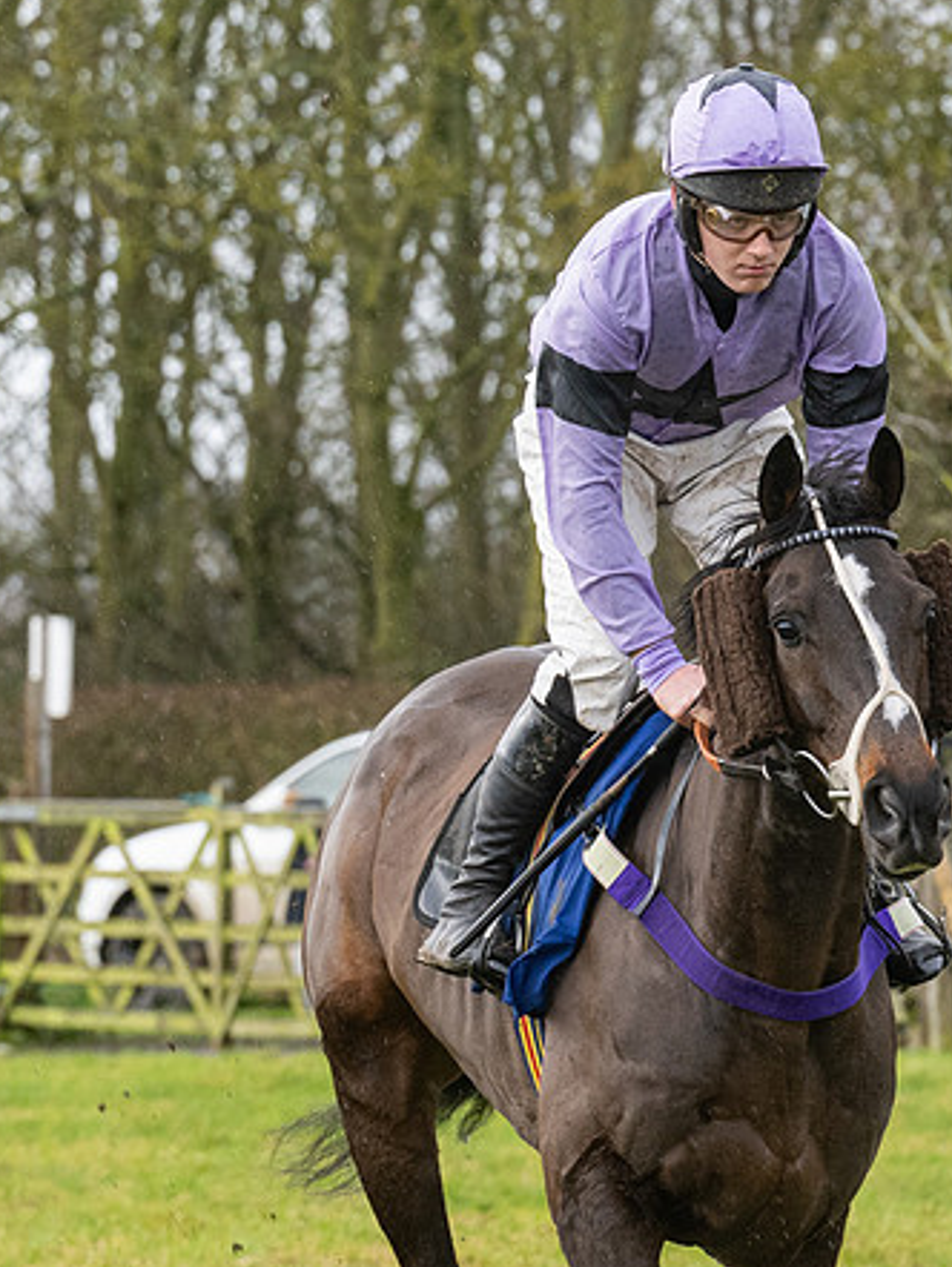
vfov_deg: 5.0
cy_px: 706
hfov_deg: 3.7
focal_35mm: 397
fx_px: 14544
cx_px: 829
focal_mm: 125
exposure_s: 1/500
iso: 800
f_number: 5
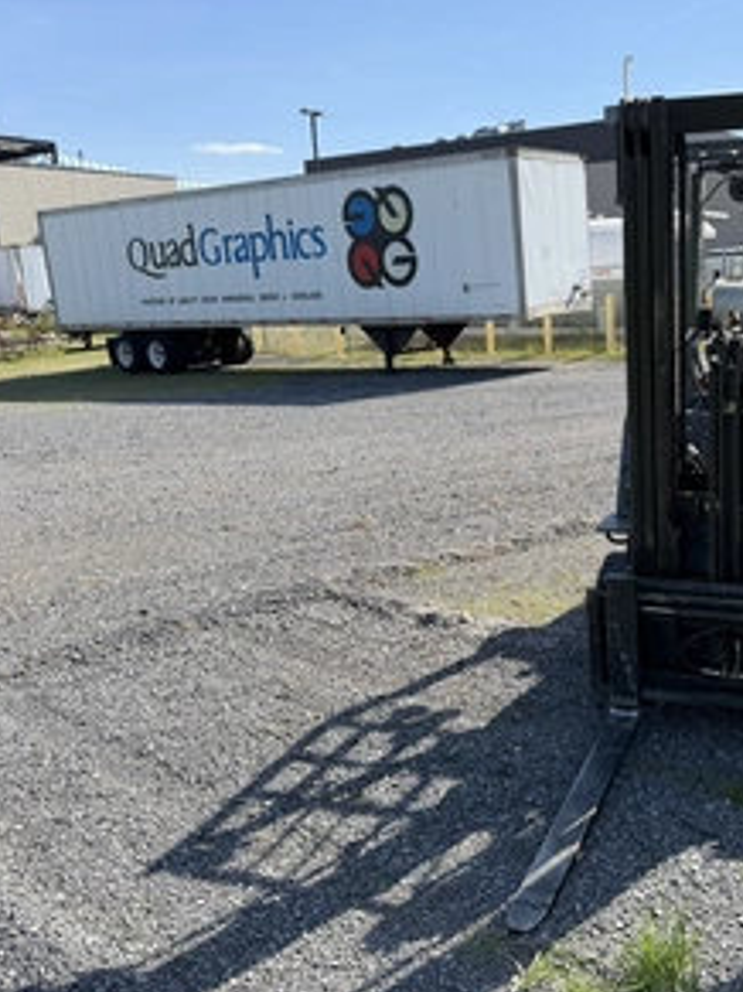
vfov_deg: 55.4
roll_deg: +1.6
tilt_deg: -12.6
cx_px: 556
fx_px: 945
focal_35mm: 33
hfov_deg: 41.7
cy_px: 508
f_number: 1.78
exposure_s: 1/2611
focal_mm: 6.76
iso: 80
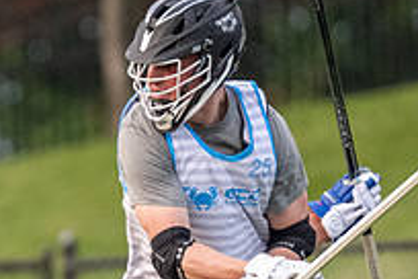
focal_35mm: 2183
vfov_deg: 0.6
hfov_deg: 0.9
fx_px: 25345
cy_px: 260
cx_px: 127
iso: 2800
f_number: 5.6
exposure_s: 1/1000
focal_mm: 500
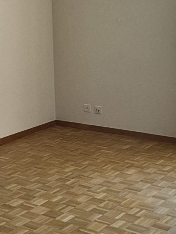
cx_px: 34
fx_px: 481
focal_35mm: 71
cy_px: 113
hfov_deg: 20.5
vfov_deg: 27.4
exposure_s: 1/108
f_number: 2.2
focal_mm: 2.2
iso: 50
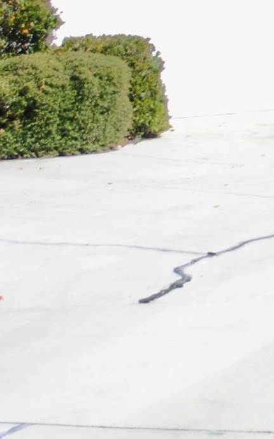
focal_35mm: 164
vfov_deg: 12.5
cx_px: 575
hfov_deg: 7.6
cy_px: -64
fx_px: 1959
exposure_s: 1/1000
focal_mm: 24
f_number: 4
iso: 100
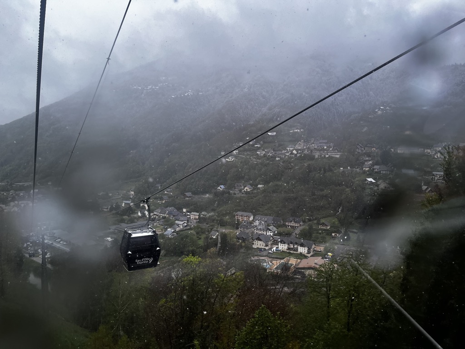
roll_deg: -0.2
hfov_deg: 67.3
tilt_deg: -5.4
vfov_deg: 53.1
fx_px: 349
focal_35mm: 26
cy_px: 174
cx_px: 232
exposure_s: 1/928
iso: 50
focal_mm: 5.1
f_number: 1.6
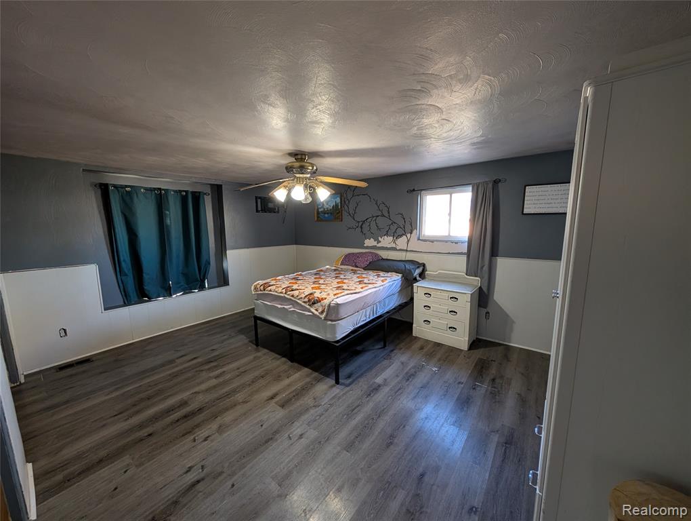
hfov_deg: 110.5
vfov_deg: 94.6
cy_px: 260
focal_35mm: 12
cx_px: 346
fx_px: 240
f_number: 1.7
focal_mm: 2.02
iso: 184
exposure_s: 1/41.7
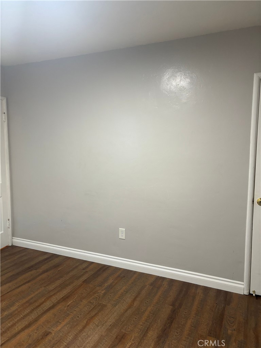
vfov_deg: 67.3
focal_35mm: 26
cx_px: 130
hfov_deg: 53.1
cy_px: 174
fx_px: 261
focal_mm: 5.96
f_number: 1.6
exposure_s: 1/60
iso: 200
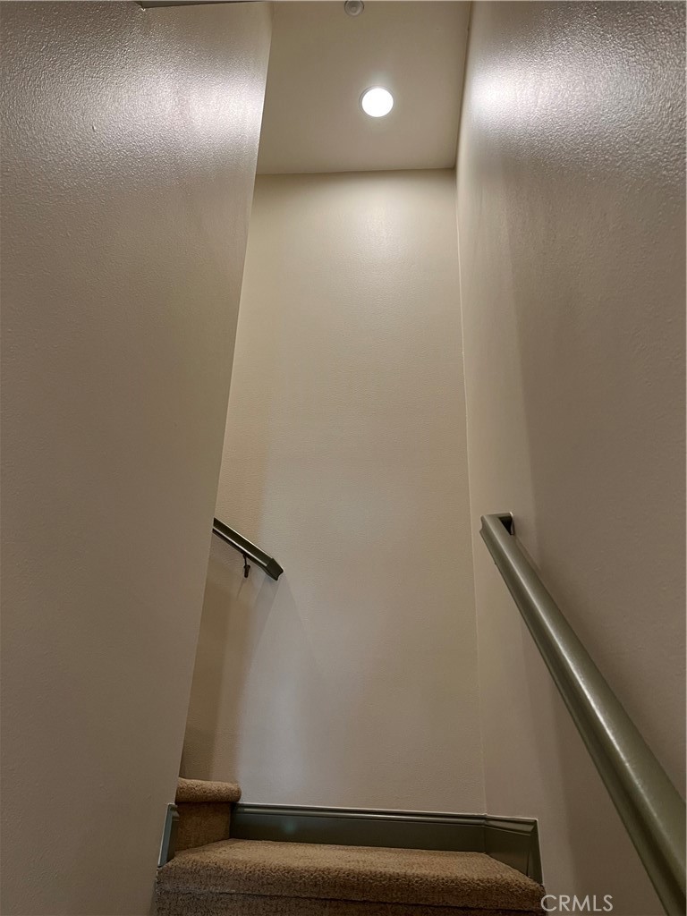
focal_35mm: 26
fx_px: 688
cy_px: 458
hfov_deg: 53.1
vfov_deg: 67.3
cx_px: 344
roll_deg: -2.8
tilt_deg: +26.6
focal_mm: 5.7
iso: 125
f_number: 1.5
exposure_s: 1/60
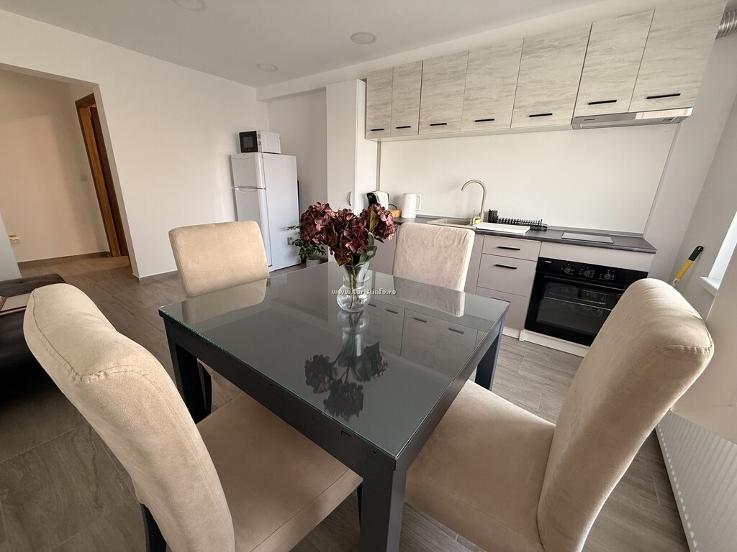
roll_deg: -1.7
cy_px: 276
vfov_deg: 85.7
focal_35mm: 14
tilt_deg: -16.8
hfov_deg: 102.1
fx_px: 298
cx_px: 368
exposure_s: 1/99
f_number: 2.2
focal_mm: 2.22
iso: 250
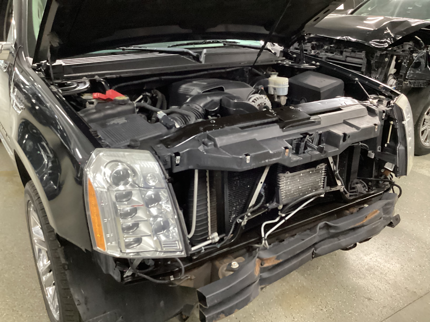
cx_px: 215
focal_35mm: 31
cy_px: 161
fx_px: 385
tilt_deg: -23.7
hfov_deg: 58.4
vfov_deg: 45.4
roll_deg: -1.6
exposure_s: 1/30
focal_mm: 3.3
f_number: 2.4
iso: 640
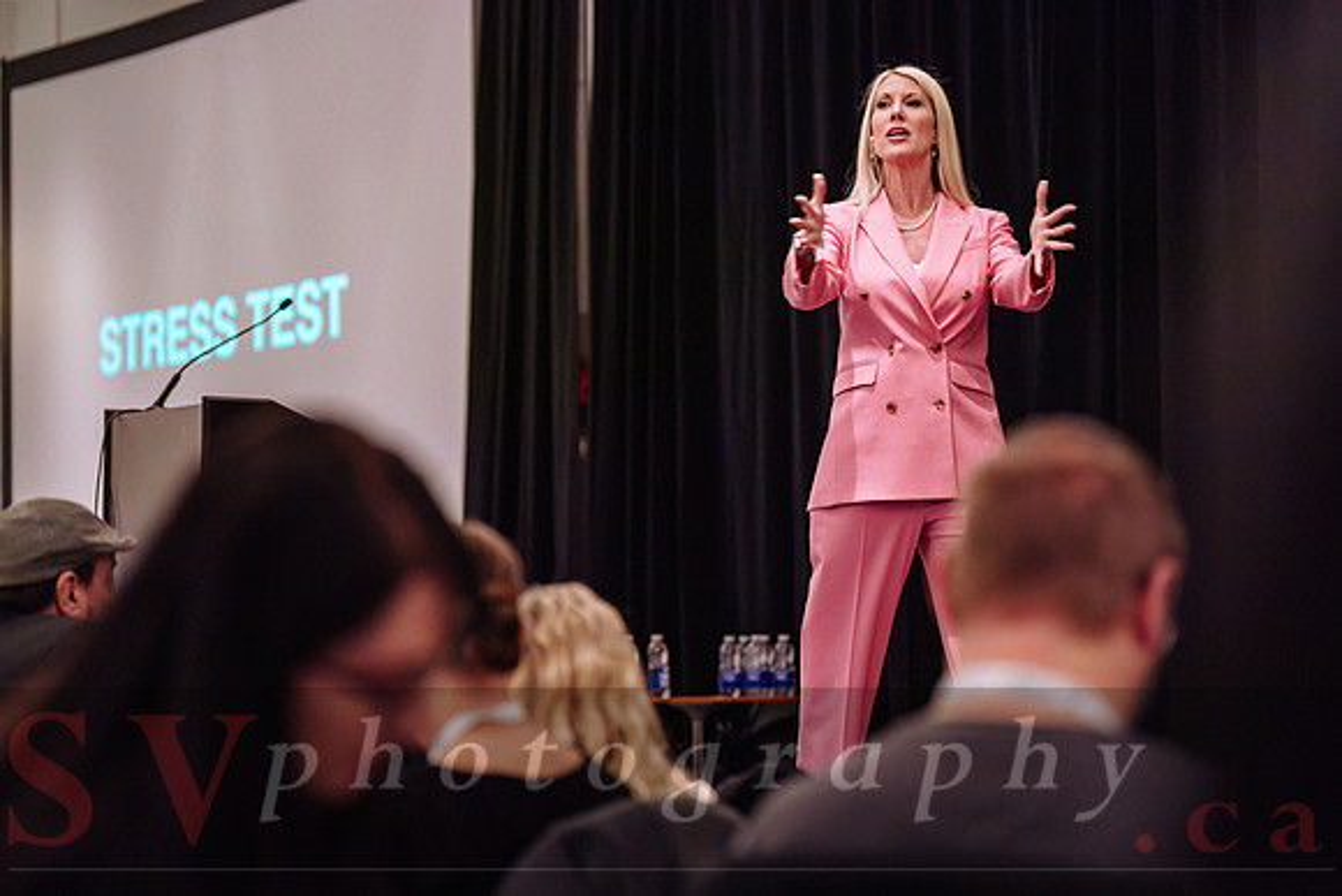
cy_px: 448
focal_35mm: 102
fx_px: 3803
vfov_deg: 13.4
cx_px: 671
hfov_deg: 20.0
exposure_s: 1/200
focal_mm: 102
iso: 2500
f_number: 2.8
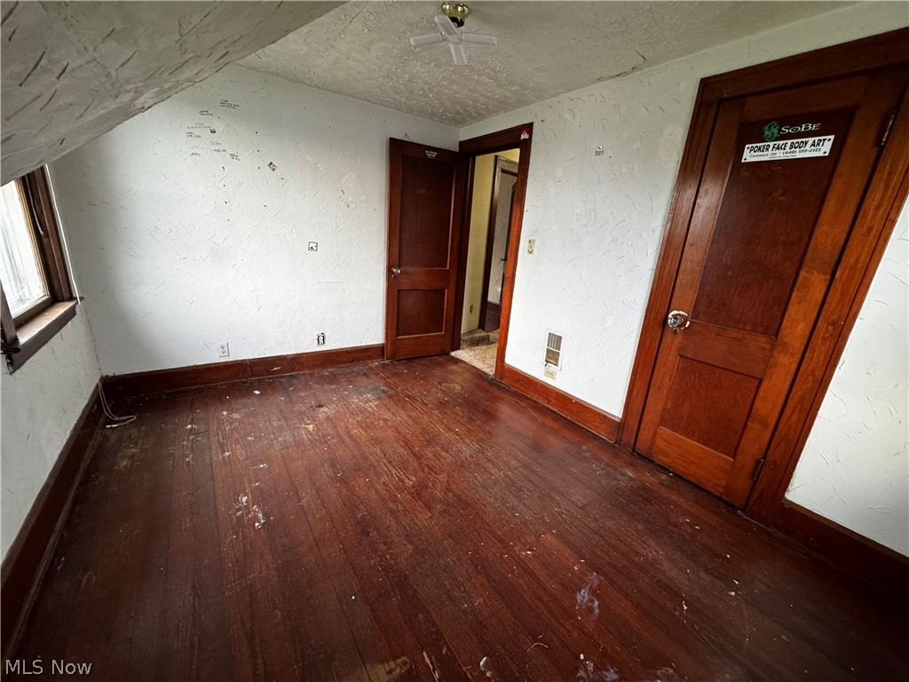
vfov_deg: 85.7
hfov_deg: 102.1
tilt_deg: -17.3
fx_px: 368
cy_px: 341
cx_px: 454
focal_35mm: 14
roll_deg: -4.8
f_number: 2.2
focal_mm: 2.22
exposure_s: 1/77
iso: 320
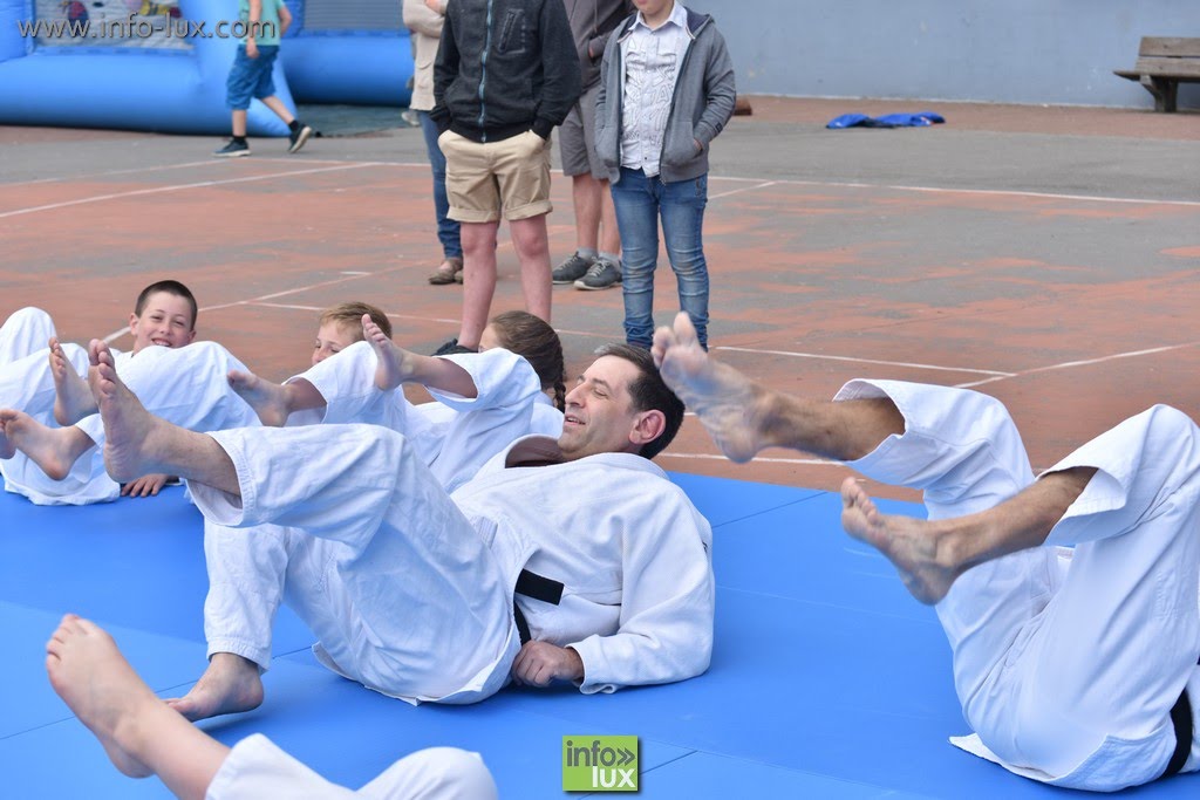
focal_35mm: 75
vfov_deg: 18.2
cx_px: 600
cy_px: 400
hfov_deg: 27.0
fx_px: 2500
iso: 100
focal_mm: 50
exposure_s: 1/500
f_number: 5
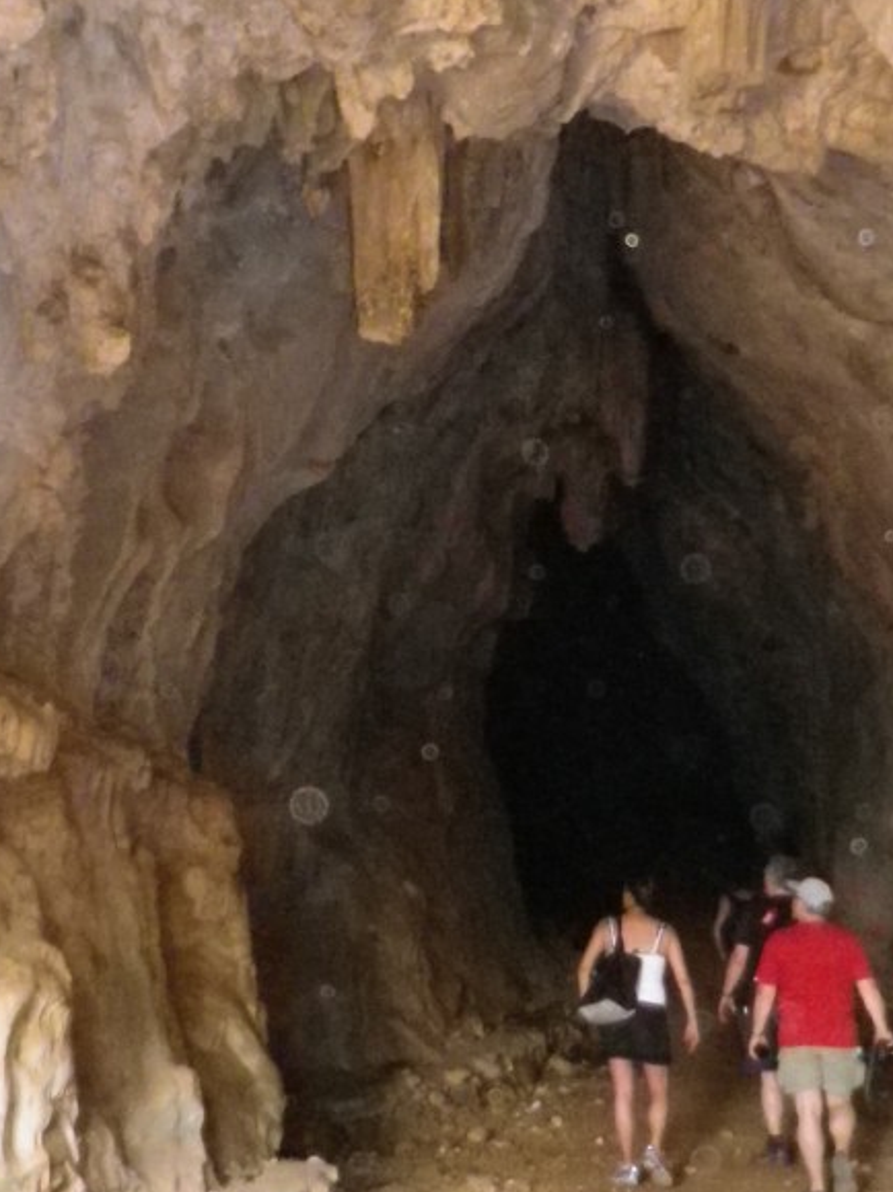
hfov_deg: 25.2
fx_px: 1996
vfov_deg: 33.2
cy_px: 502
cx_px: 438
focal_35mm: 58
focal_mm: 5
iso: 800
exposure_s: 1/50
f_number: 3.2
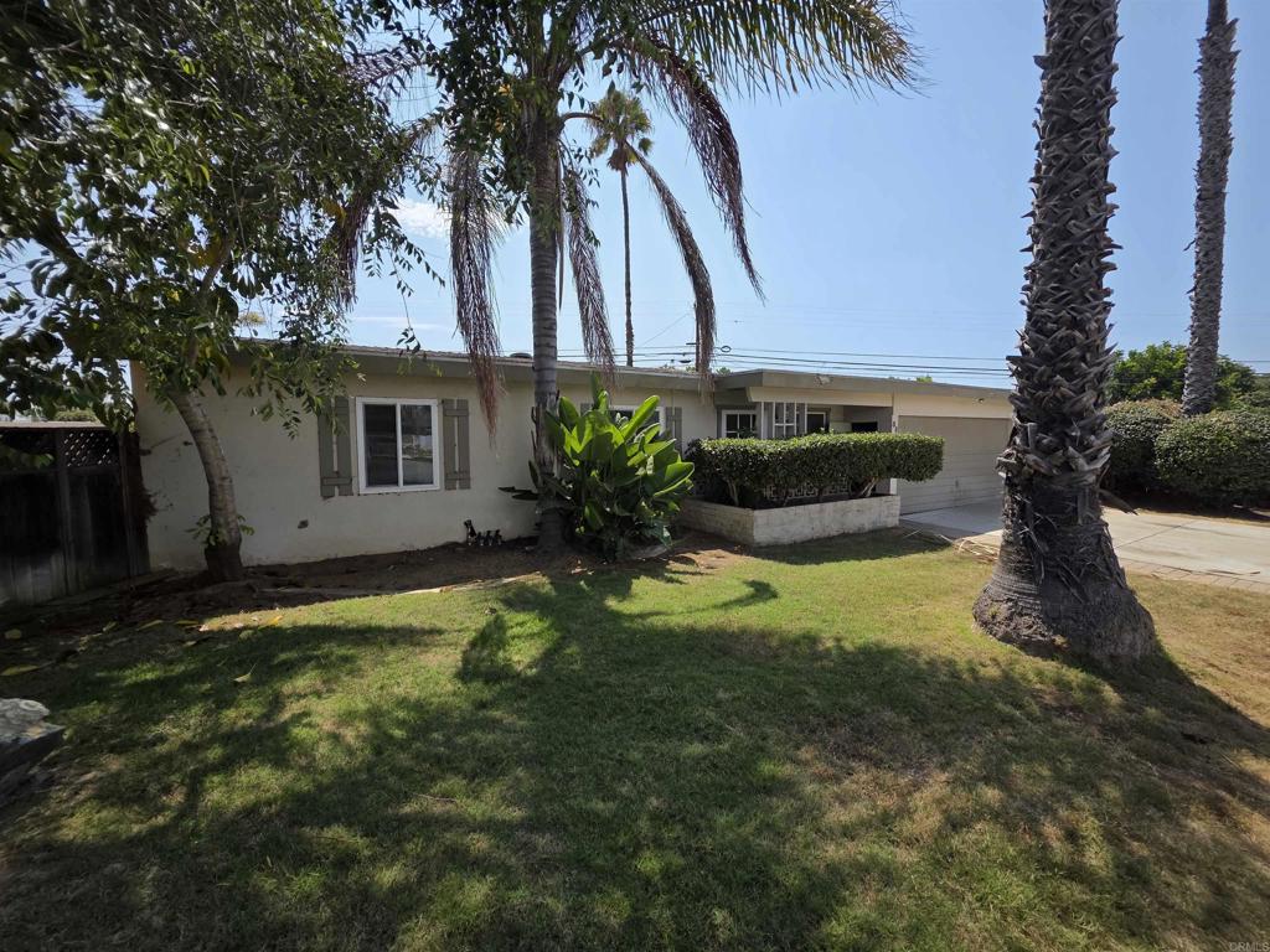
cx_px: 635
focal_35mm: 13
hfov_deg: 106.2
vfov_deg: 89.9
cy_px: 476
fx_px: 477
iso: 40
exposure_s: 1/1742
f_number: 1.9
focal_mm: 2.2
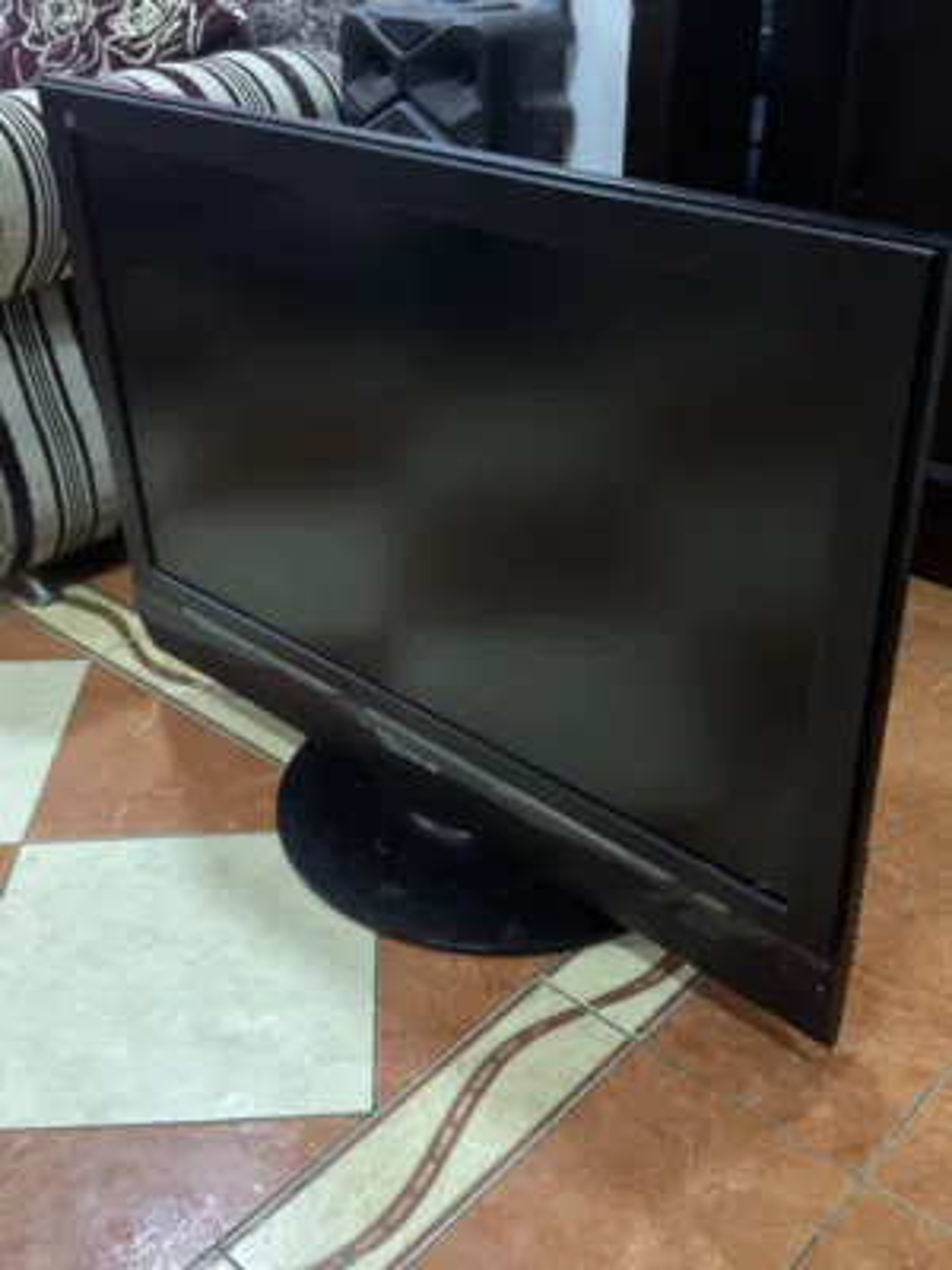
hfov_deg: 37.7
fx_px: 1393
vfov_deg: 49.0
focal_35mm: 38
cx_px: 476
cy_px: 635
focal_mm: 6.76
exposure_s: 1/25
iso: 500
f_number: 1.78
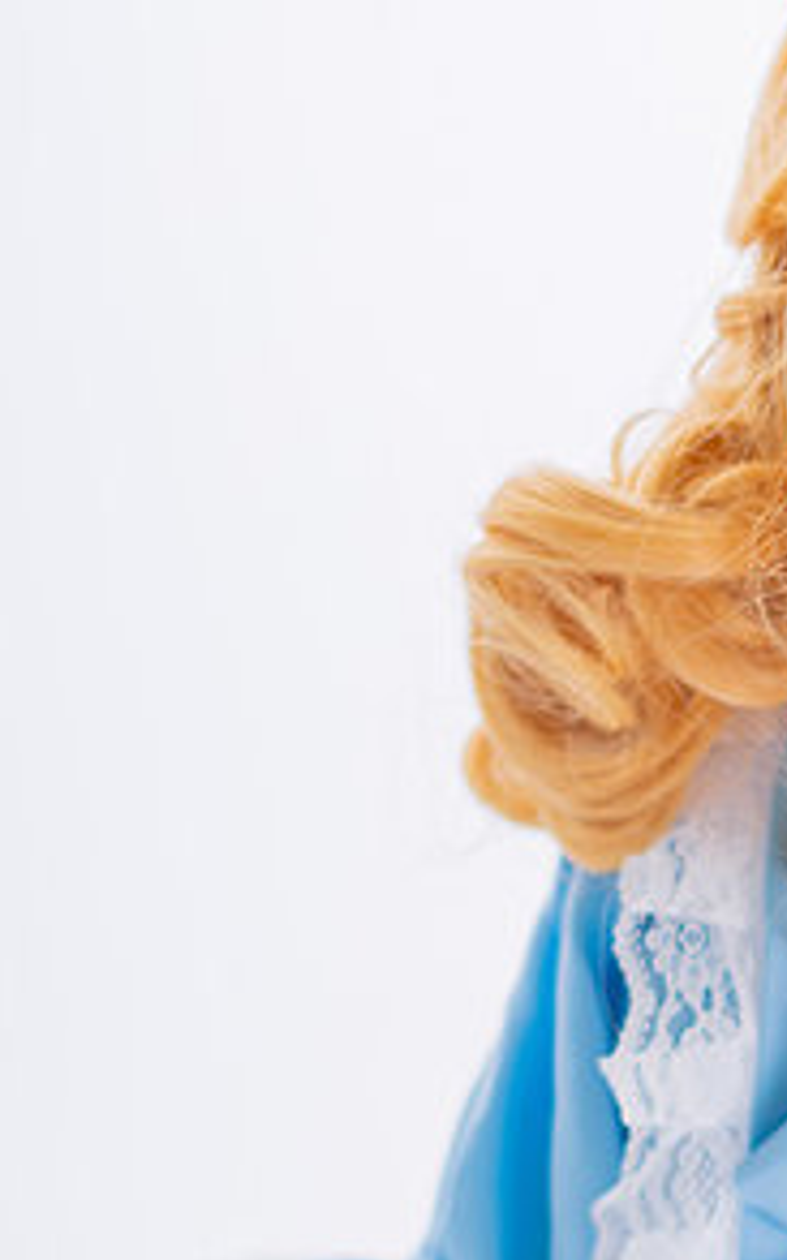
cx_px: 1277
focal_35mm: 172
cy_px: 1346
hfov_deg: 7.5
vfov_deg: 12.0
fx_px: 5905
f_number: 1.8
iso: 100
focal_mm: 55
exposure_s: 1/100
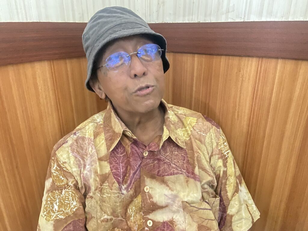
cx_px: 154
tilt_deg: -21.8
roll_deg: -0.6
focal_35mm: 26
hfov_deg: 67.3
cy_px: 116
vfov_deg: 53.1
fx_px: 231
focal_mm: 4.25
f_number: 1.8
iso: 1250
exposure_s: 1/20
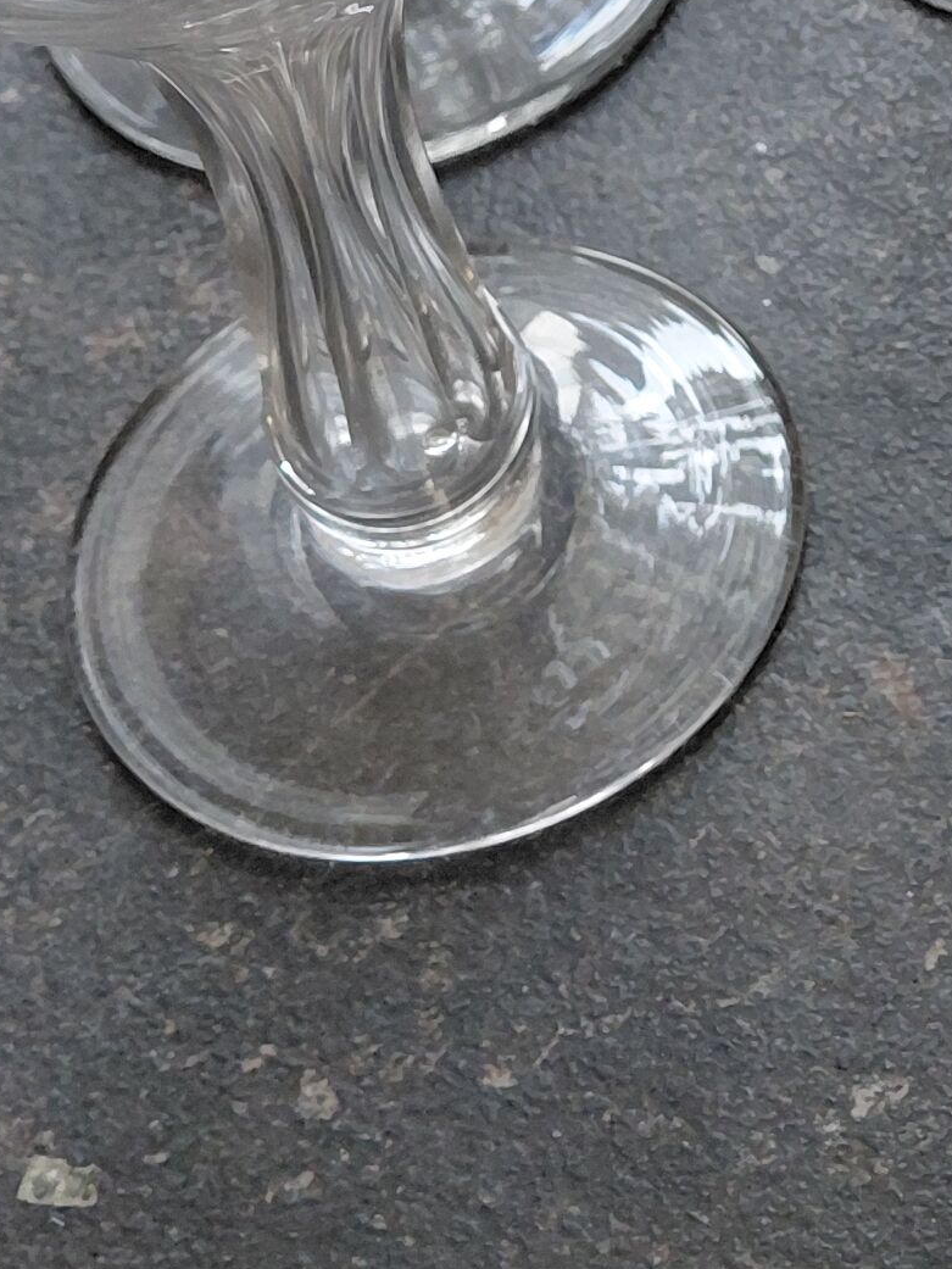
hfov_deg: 14.5
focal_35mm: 98
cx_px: 1226
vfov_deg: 19.5
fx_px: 3593
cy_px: 13
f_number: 1.8
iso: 125
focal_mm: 4.69
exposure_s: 1/120
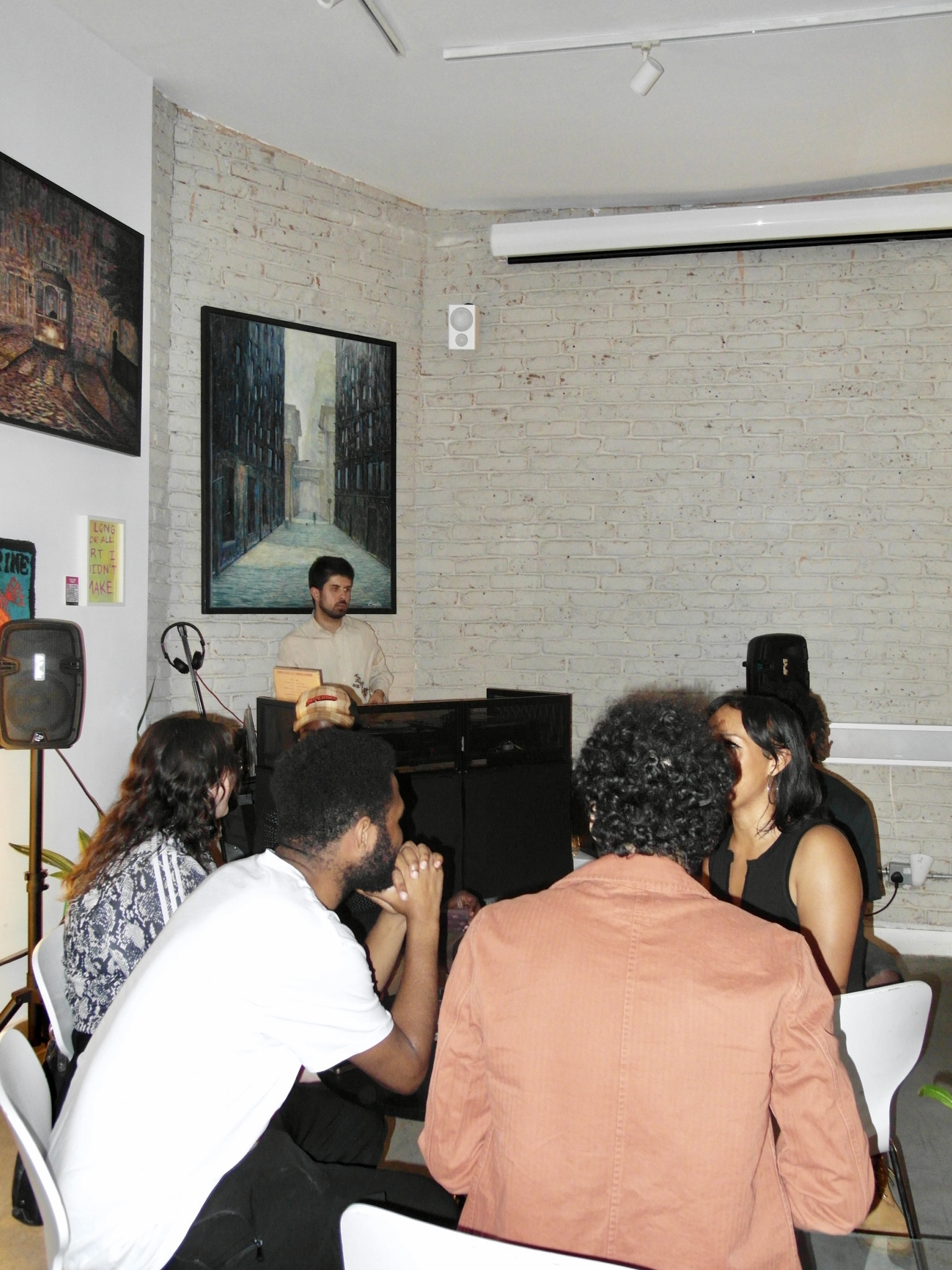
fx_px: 1100
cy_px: 635
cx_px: 476
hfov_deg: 46.8
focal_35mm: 30
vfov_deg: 60.0
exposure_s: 1/30
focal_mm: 6.5
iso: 400
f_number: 2.7
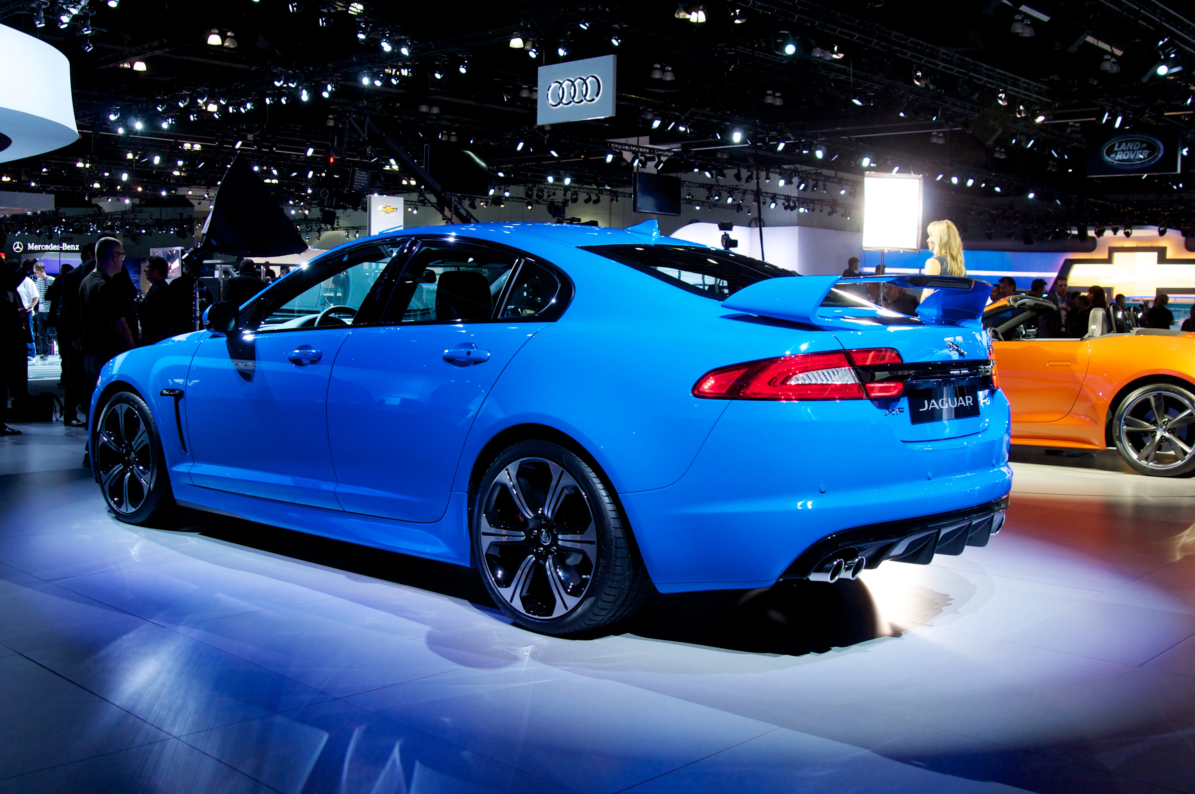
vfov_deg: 36.8
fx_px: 1194
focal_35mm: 36
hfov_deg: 53.2
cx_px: 598
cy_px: 397
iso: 400
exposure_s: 1/125
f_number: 5.6
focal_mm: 24
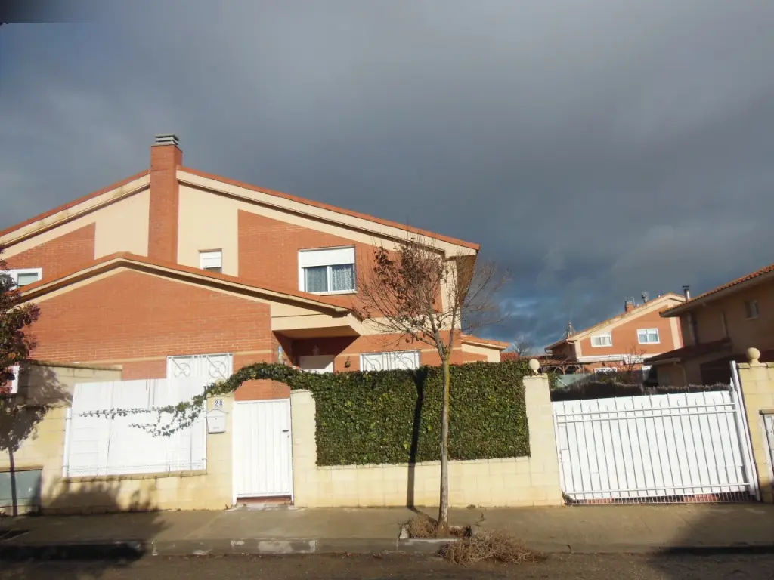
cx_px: 387
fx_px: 559
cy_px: 290
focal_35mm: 25
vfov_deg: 54.9
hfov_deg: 69.4
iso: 125
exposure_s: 1/2000
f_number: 3.5
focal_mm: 4.5
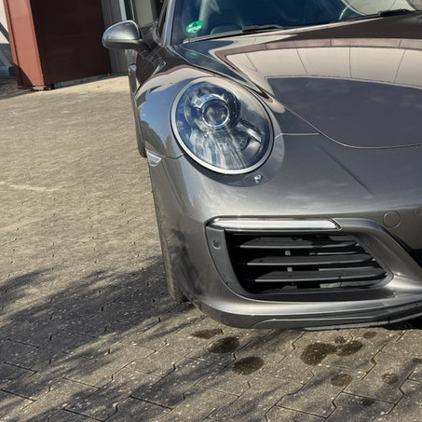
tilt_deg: -8.4
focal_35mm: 48
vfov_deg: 34.2
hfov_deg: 32.6
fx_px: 662
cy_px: 79
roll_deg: +5.7
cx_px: 419
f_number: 1.78
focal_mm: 6.76
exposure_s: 1/2331
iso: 80
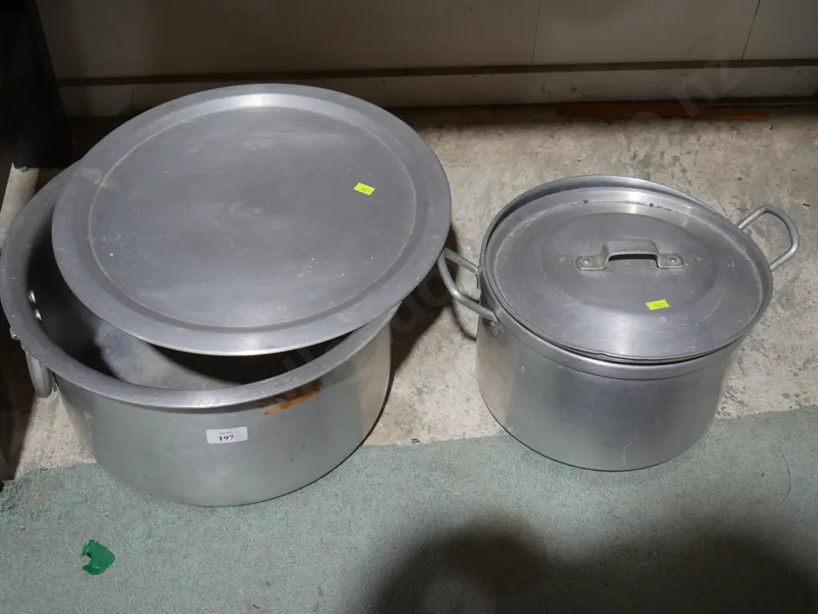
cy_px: 307
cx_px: 409
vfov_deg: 30.3
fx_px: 1134
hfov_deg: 39.7
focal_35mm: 48
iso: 800
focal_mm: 24
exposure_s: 1/60
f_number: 5.2
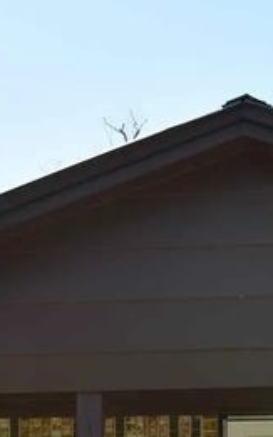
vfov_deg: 15.3
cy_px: 515
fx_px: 1572
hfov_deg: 9.9
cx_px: 250
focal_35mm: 132
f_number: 6.3
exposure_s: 1/160
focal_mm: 22
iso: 100
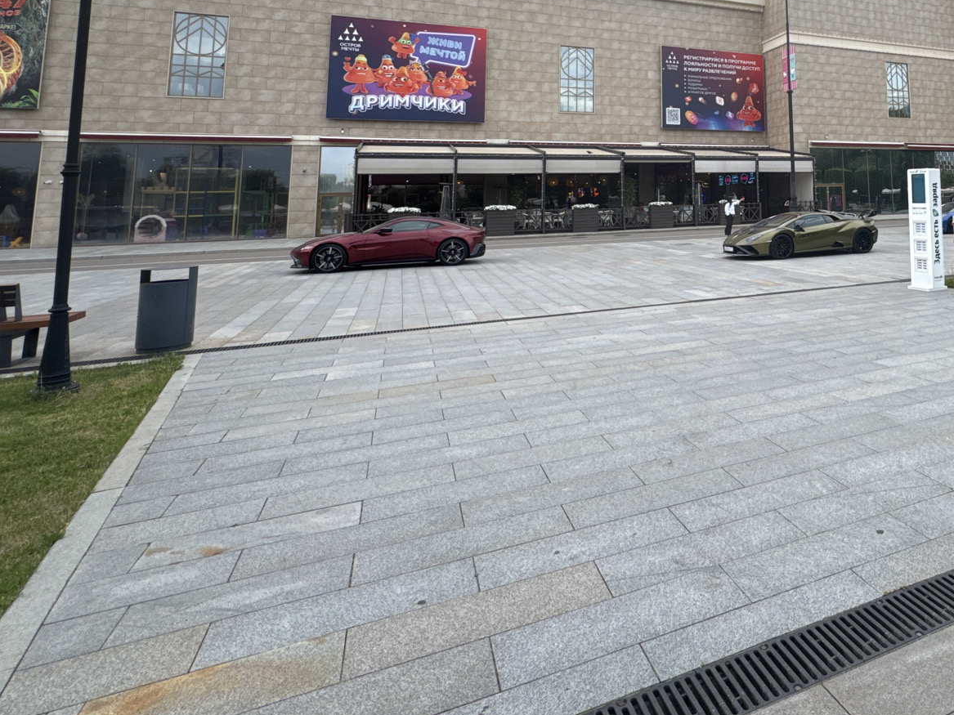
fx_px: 661
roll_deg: +2.4
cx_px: 751
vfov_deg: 52.2
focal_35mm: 24
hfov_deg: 65.7
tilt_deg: +8.5
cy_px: 117
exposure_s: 1/636
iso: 40
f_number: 2.2
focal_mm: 2.22
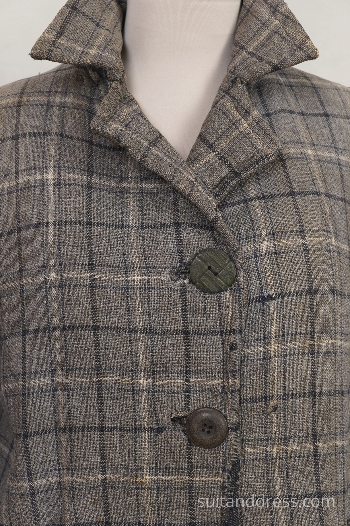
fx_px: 700
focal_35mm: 48
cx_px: 175
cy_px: 263
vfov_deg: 41.1
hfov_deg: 28.1
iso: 320
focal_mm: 32
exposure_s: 1/20
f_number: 6.3
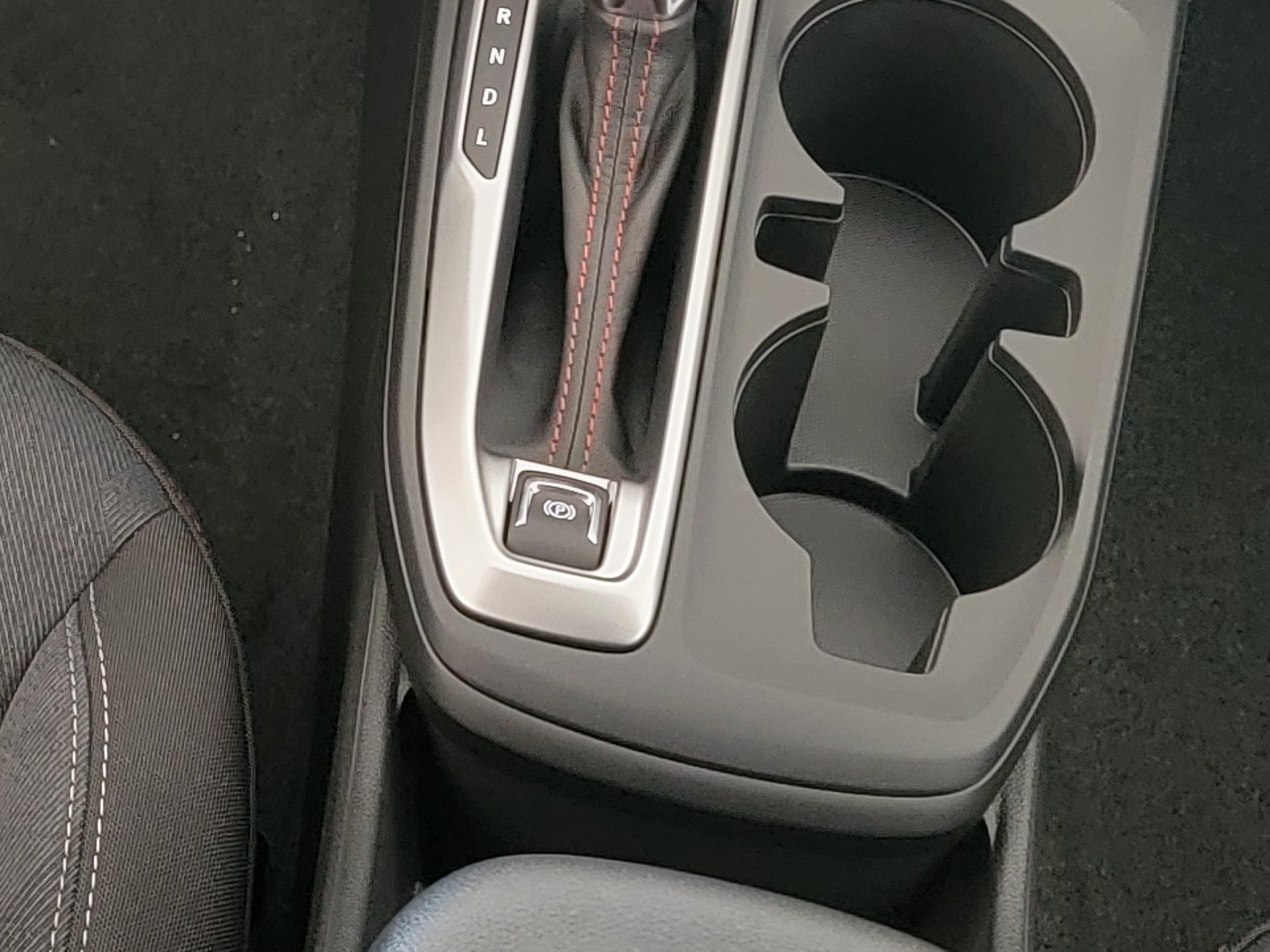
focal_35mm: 100
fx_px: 3669
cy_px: -180
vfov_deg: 14.3
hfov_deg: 19.0
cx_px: -46
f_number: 1.8
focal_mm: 6.7
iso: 640
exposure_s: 1/30
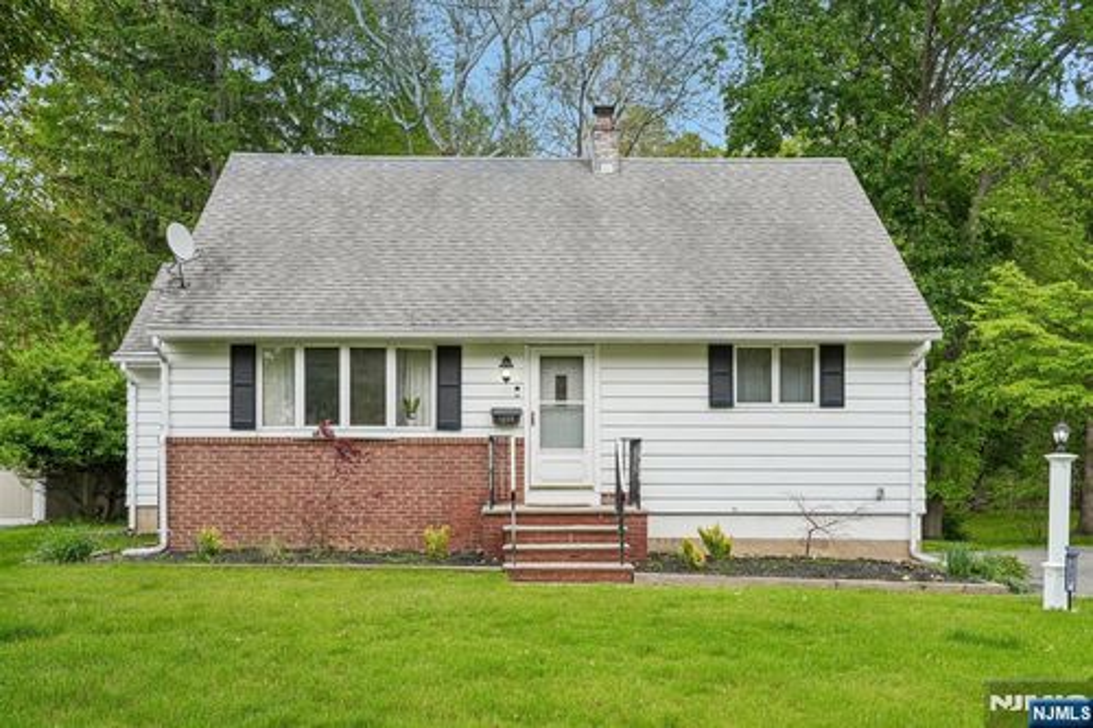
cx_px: 546
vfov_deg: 42.3
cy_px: 364
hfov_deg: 60.3
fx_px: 941
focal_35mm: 31
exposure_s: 1/60
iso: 125
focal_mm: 31
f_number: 8
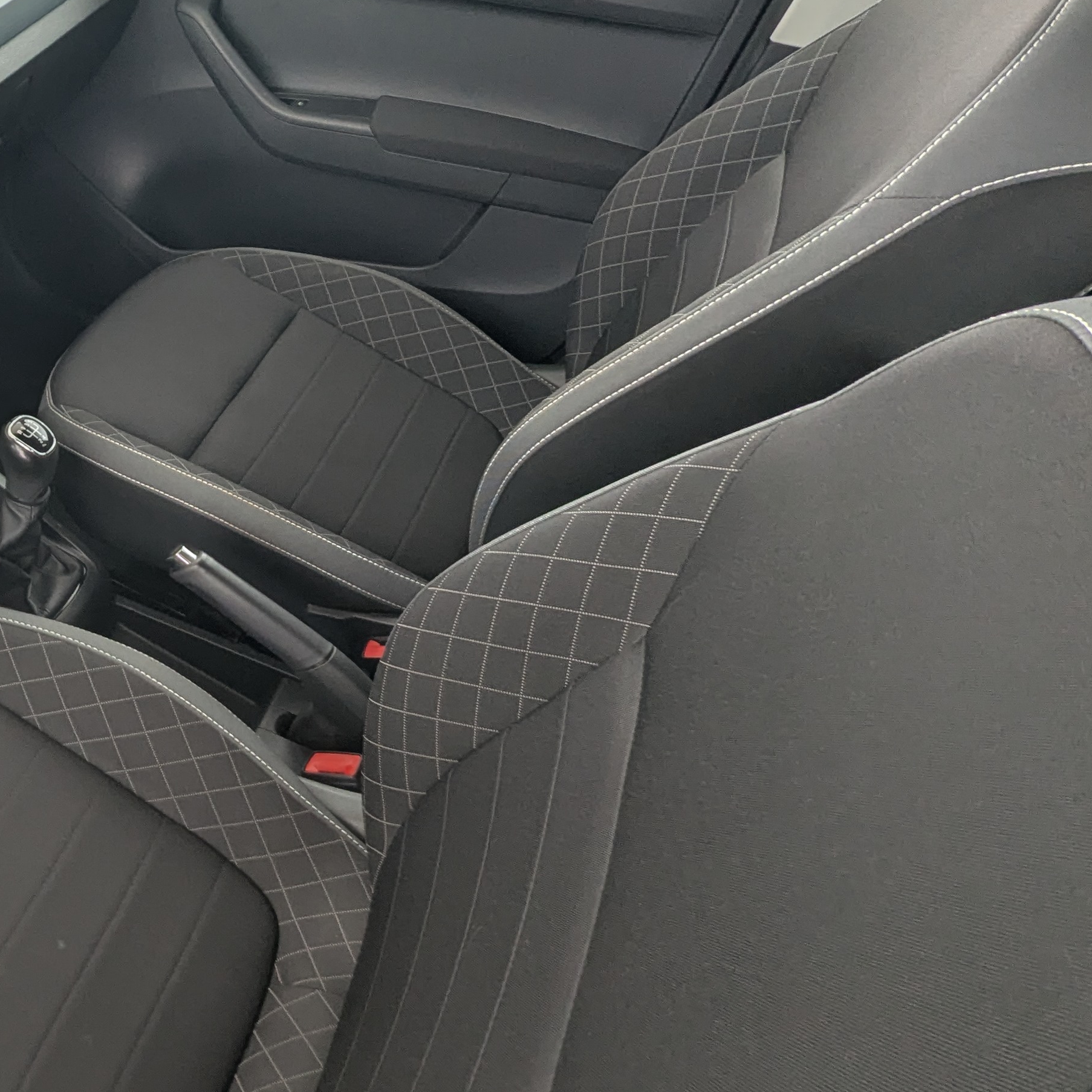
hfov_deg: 47.1
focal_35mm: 32
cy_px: 557
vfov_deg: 51.1
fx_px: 1142
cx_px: 154
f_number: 2.2
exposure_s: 1/27.7
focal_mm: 2.35
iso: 44
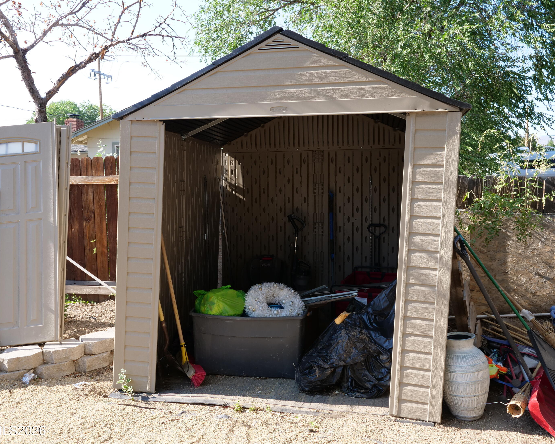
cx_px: 266
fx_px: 526
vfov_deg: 45.8
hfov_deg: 55.6
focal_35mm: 32
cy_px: 224
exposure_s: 1/250
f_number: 5
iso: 200
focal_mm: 15
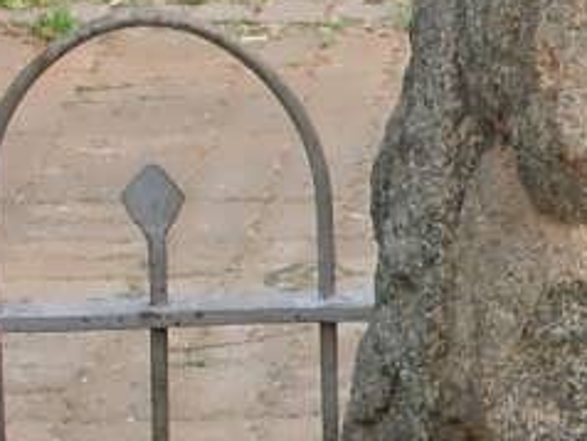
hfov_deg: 6.2
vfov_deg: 4.8
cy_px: 347
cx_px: 1290
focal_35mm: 307
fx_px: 5211
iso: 50
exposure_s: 1/180
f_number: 3.6
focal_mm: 10.3
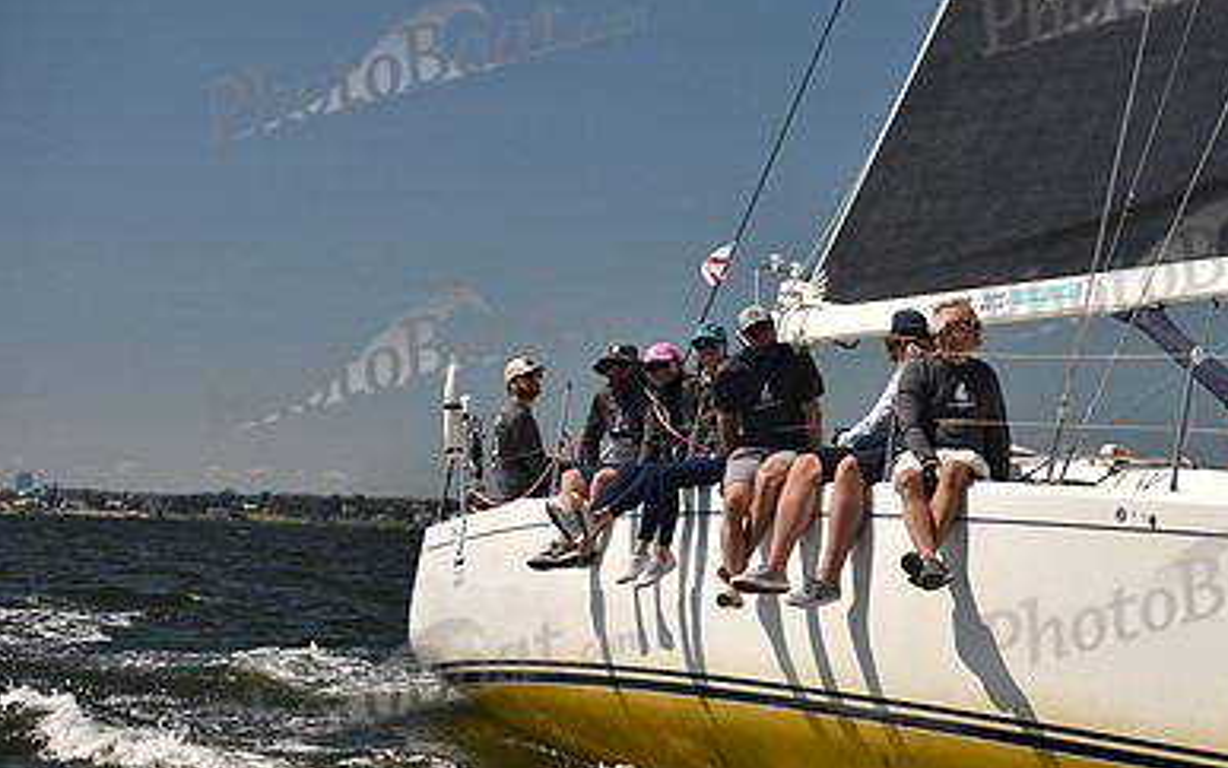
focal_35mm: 107
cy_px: 474
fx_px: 3581
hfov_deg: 19.4
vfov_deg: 12.2
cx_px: 815
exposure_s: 1/1600
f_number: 4
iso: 250
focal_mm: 70
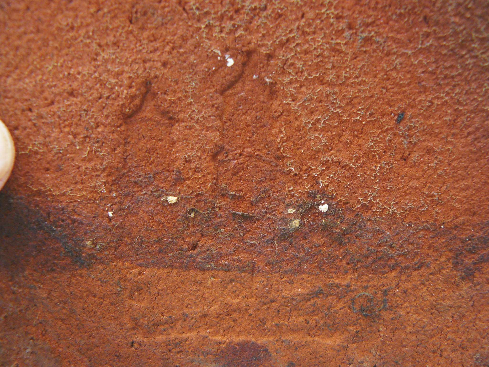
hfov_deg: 51.4
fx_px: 509
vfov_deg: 39.7
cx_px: 244
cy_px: 184
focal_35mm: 36
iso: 160
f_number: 2.8
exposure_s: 1/30
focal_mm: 6
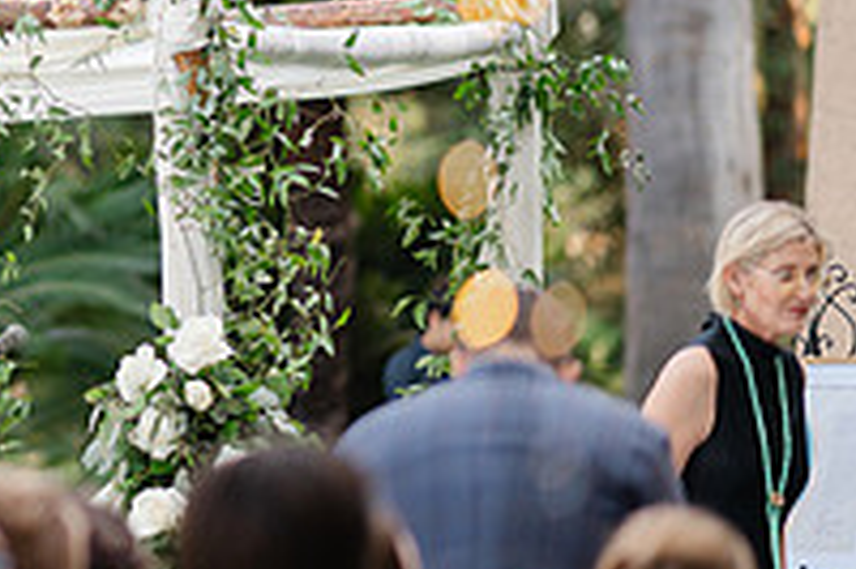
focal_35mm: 304
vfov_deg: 4.5
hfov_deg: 6.7
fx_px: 7222
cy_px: 163
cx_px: -261
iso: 140
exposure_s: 1/800
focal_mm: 105
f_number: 1.4
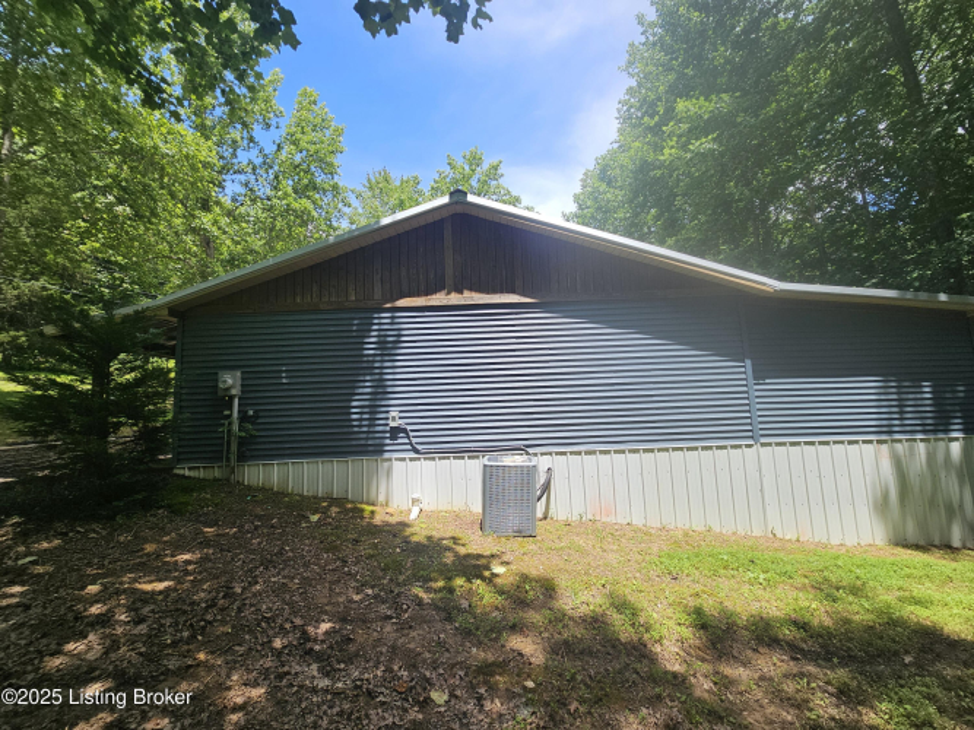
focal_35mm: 13
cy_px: 365
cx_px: 487
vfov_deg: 89.9
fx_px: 366
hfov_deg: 106.2
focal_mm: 2.2
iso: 50
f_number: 2.2
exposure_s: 1/973
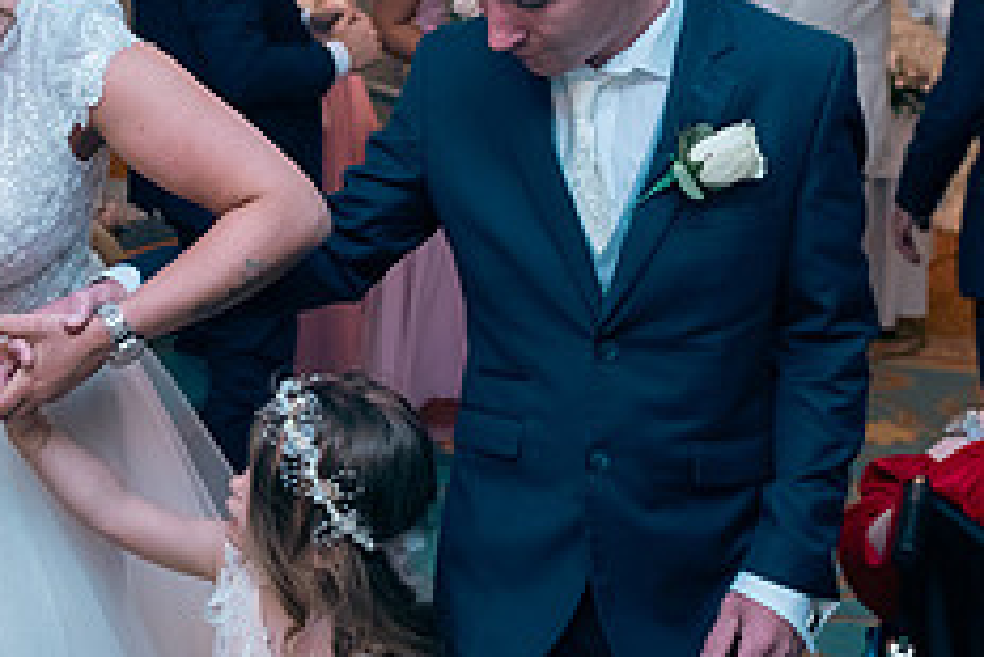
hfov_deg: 33.1
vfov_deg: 22.4
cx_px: 322
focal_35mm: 60
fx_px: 1641
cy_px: 159
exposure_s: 1/160
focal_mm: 24
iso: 640
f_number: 3.5
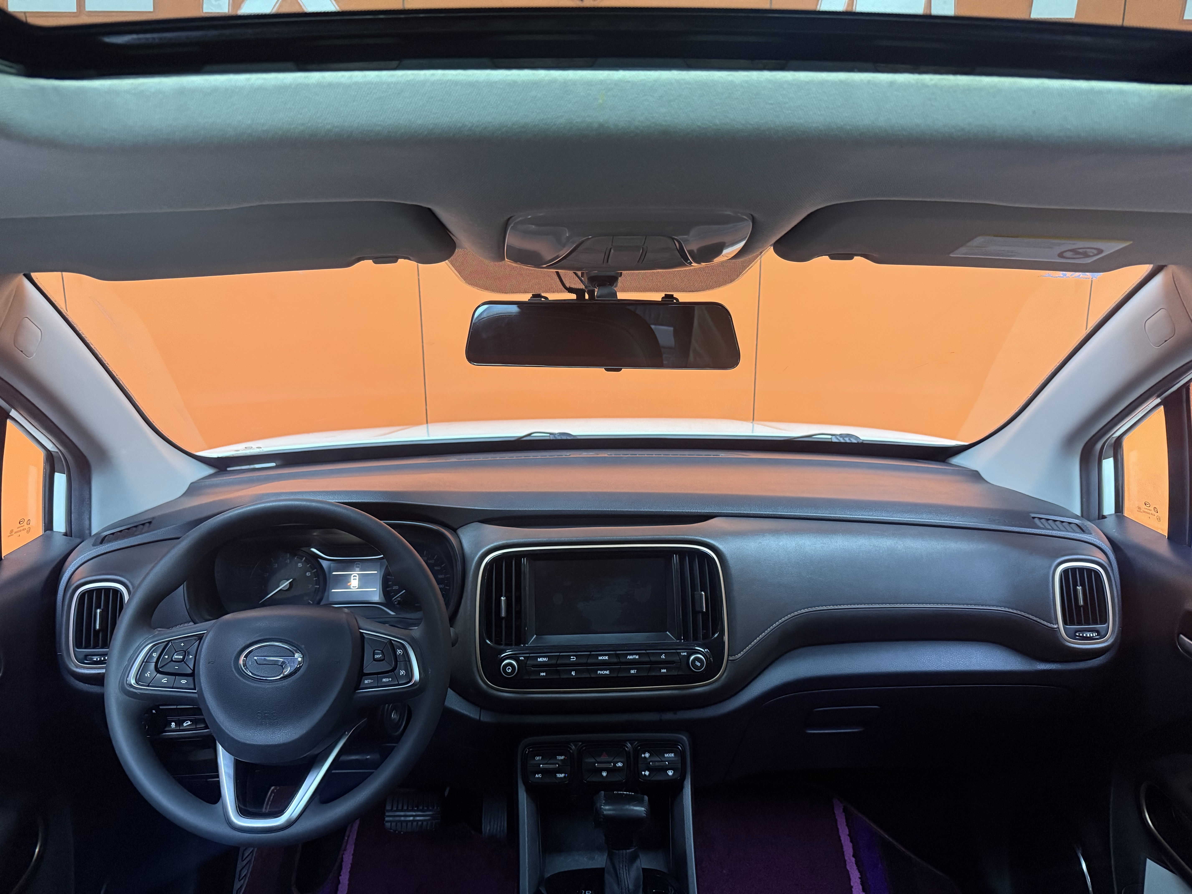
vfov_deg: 56.8
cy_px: 447
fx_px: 826
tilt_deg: -13.0
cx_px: 596
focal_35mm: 24
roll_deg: +0.3
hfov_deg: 71.6
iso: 640
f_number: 1.78
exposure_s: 1/50
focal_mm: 6.76
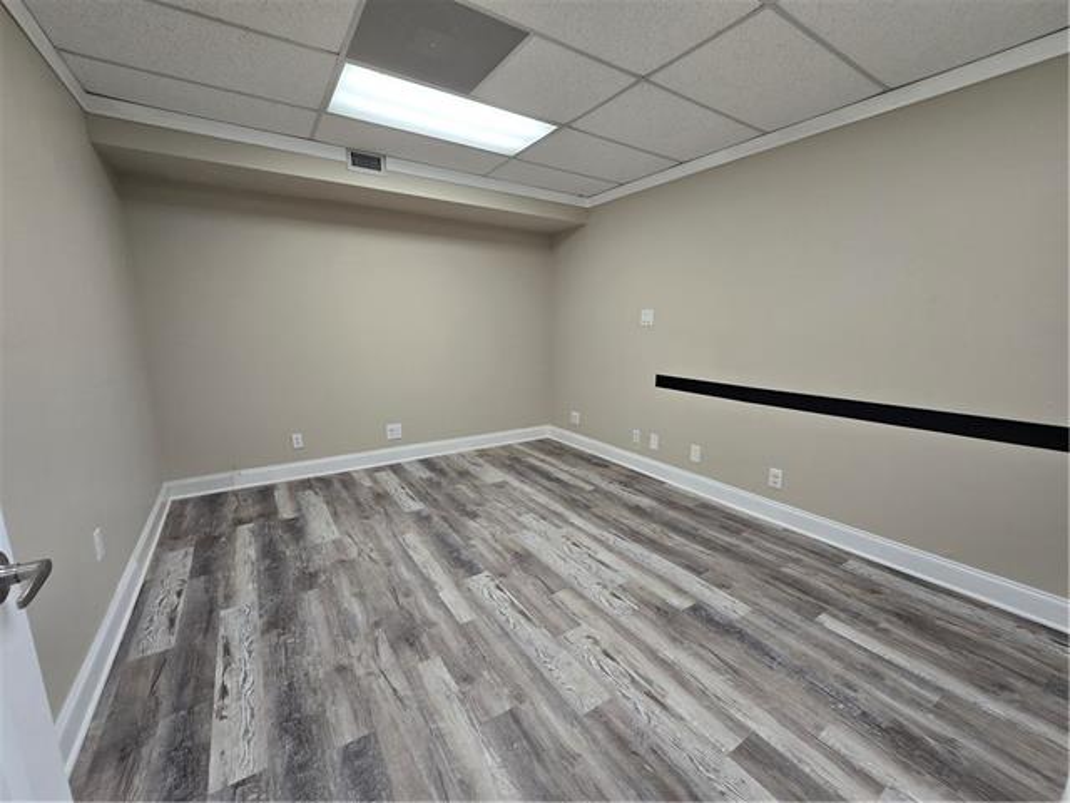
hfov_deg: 106.2
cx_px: 535
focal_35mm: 13
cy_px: 402
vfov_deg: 89.9
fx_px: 402
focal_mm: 2.2
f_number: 2.2
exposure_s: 1/60
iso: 100
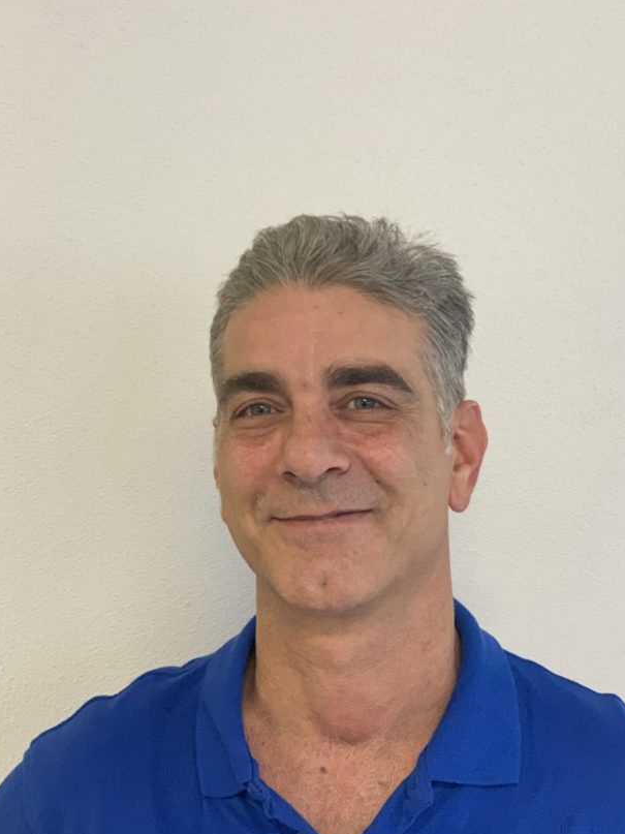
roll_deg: -0.7
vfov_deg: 29.3
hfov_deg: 22.2
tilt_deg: -2.0
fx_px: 1589
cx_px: 370
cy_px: 494
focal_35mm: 66
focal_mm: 6
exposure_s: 1/50
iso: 320
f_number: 2.4
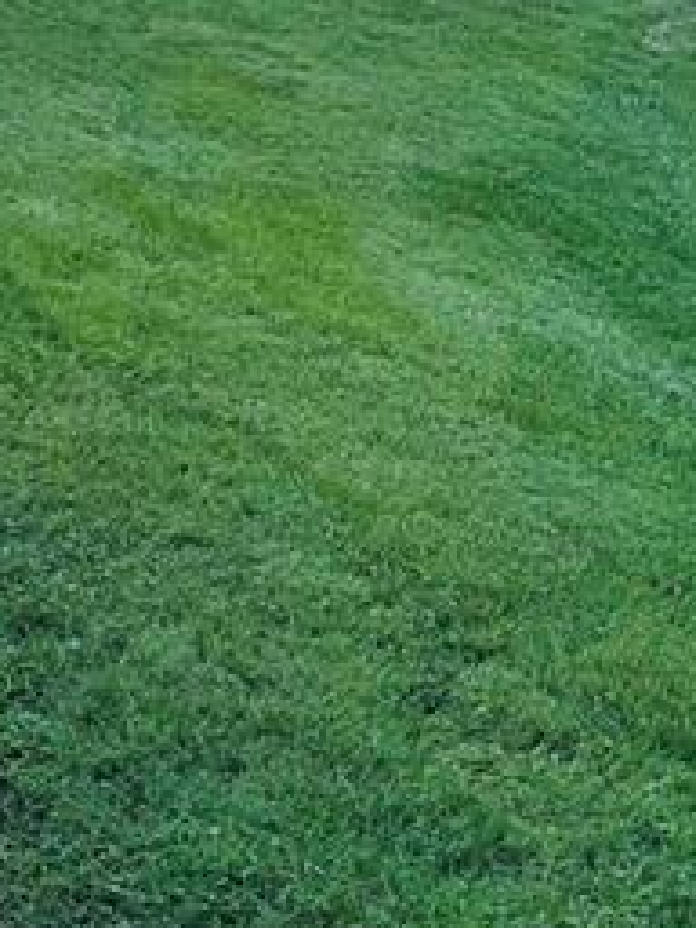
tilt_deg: +7.0
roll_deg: -1.1
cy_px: -352
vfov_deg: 23.2
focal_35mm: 72
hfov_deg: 18.4
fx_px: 1930
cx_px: -319
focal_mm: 6.76
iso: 80
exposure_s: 1/637
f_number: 1.78
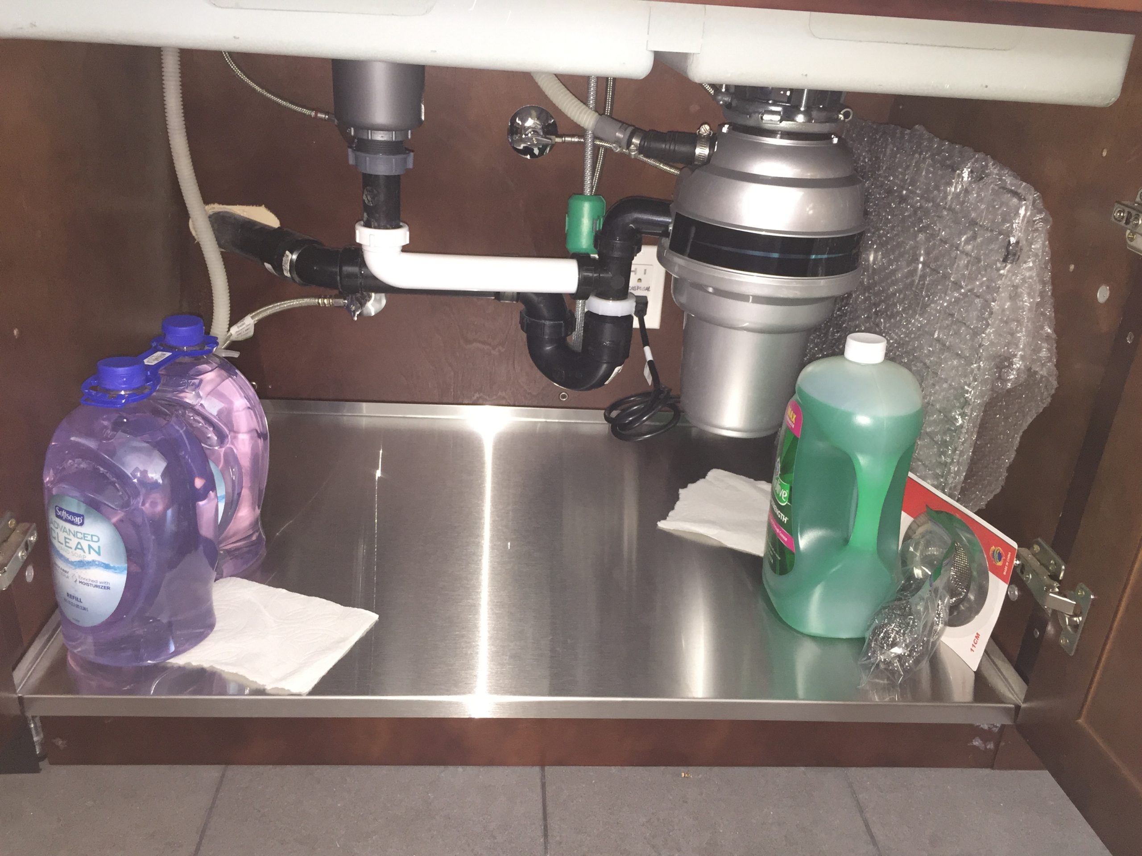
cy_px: 428
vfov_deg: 48.2
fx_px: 957
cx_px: 571
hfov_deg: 61.7
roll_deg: -3.7
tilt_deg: -24.9
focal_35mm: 29
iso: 125
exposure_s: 1/16
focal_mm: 4.15
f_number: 2.2
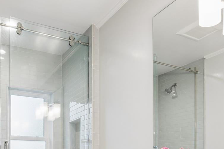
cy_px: 172
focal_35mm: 38
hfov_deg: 50.6
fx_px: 236
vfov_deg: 30.5
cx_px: 100
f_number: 11
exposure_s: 1/6
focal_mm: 14
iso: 200
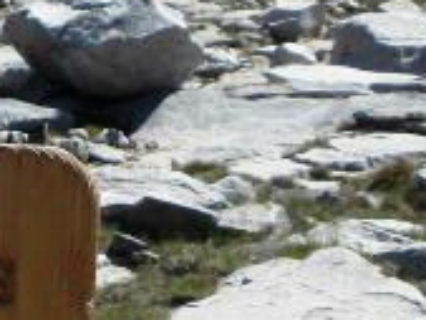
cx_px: -71
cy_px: 481
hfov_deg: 11.1
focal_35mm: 175
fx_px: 2155
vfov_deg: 8.3
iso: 64
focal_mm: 6.6
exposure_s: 1/103
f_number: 10
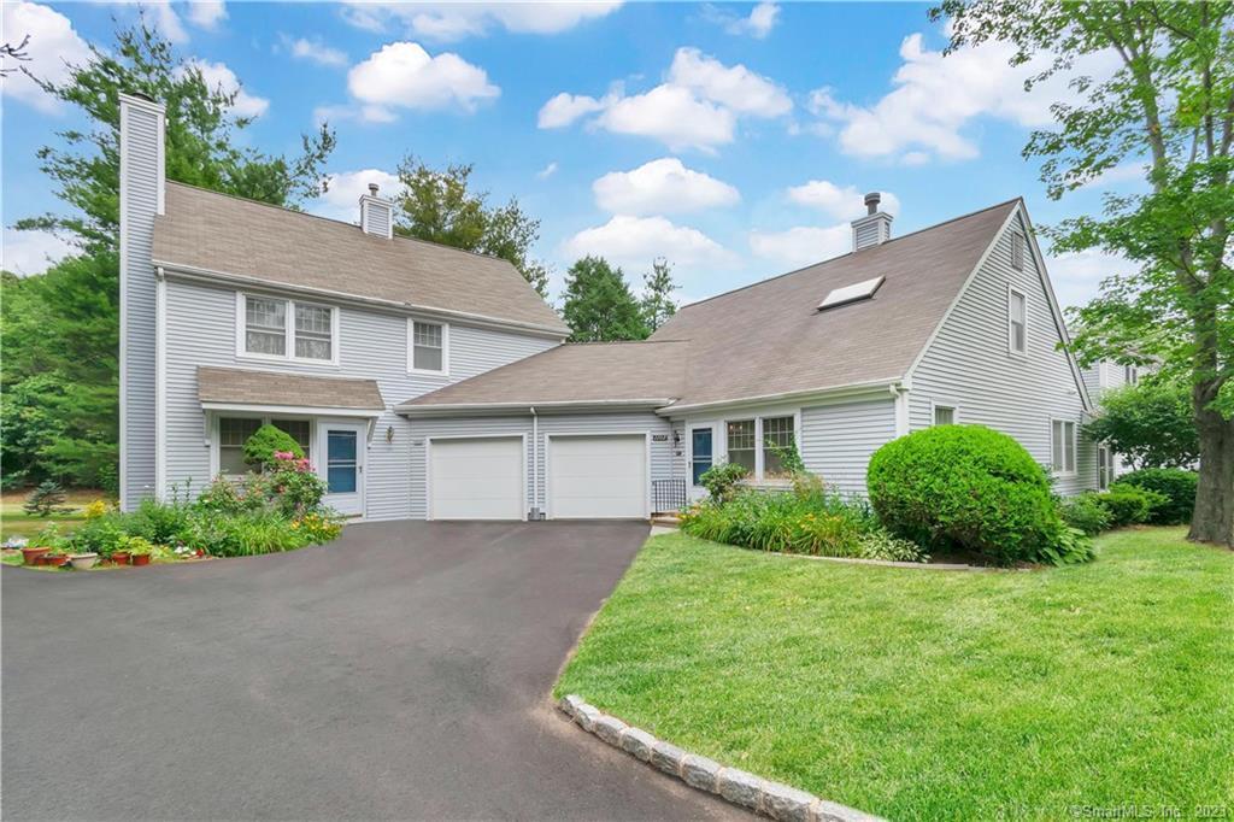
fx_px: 514
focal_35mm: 15
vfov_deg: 77.3
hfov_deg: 100.4
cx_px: 617
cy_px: 411
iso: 200
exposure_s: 1/400
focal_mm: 10
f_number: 10
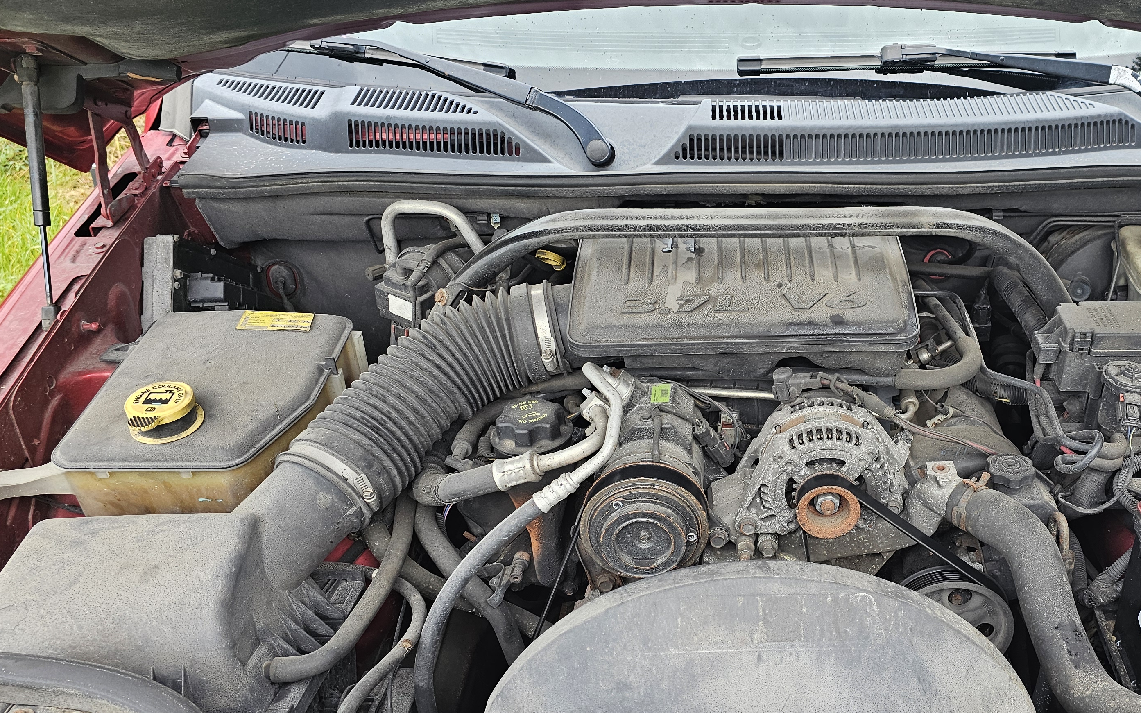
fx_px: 1088
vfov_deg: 36.3
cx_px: 790
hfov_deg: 53.9
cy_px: 382
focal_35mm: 35
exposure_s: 1/180
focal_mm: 6.3
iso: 100
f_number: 1.7
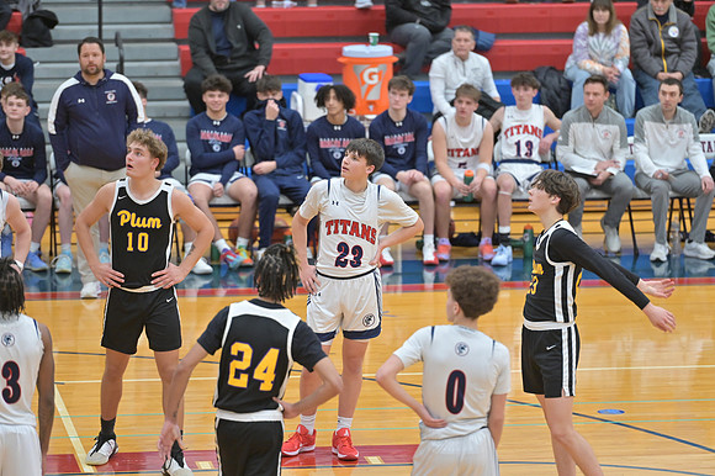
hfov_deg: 10.3
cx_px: 358
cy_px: 238
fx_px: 3970
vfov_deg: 6.9
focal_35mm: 200
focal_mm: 200
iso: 3600
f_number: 4.5
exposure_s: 1/400
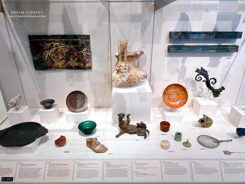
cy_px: 92
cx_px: 122
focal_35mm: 26
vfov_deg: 53.1
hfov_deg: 67.3
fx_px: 184
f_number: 1.5
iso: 125
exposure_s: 1/120
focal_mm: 5.7
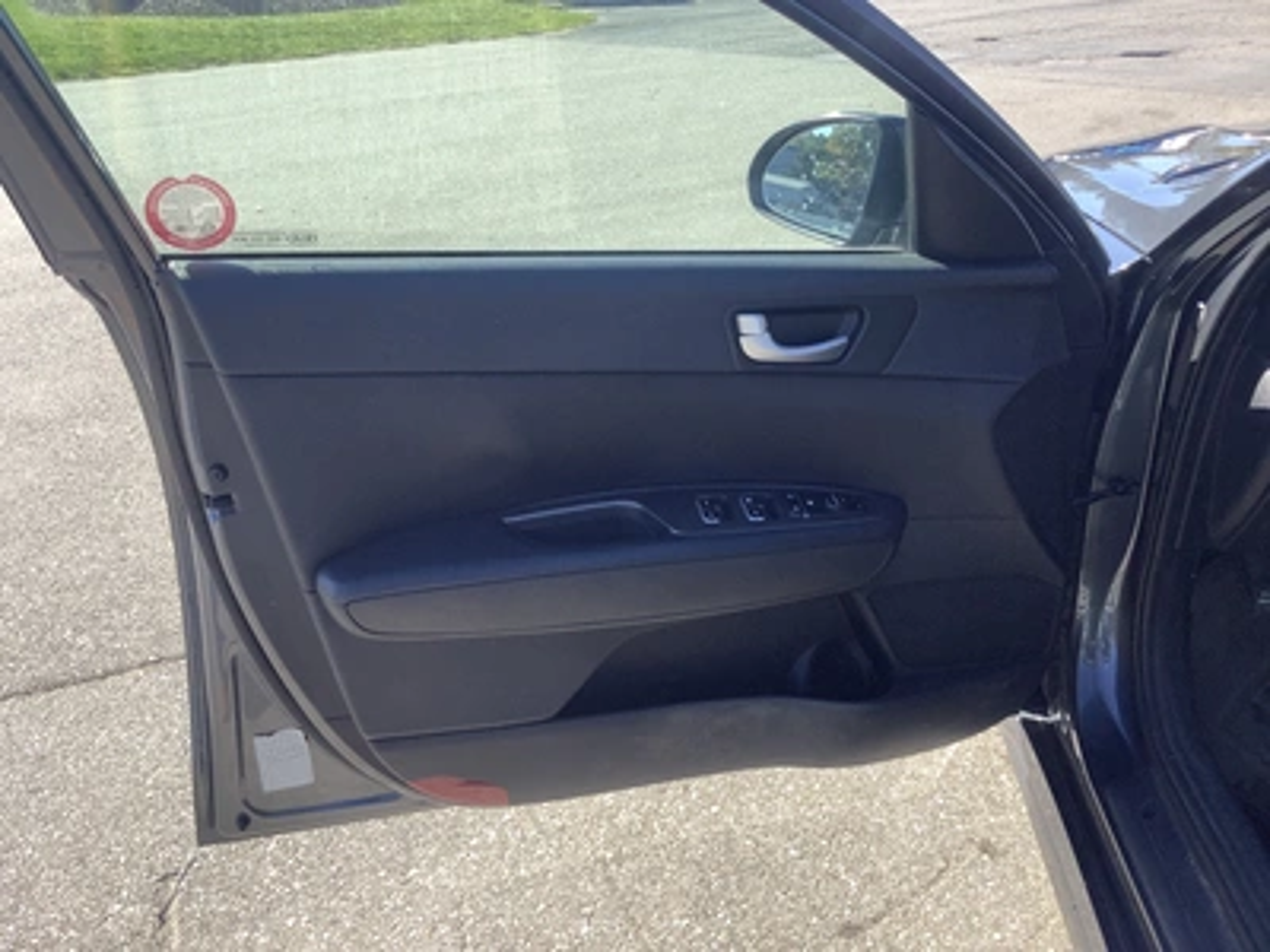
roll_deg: +3.0
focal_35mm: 31
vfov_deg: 45.4
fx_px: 1137
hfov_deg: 58.4
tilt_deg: -27.0
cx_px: 635
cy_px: 476
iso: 25
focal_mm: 3.3
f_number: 2.4
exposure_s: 1/326
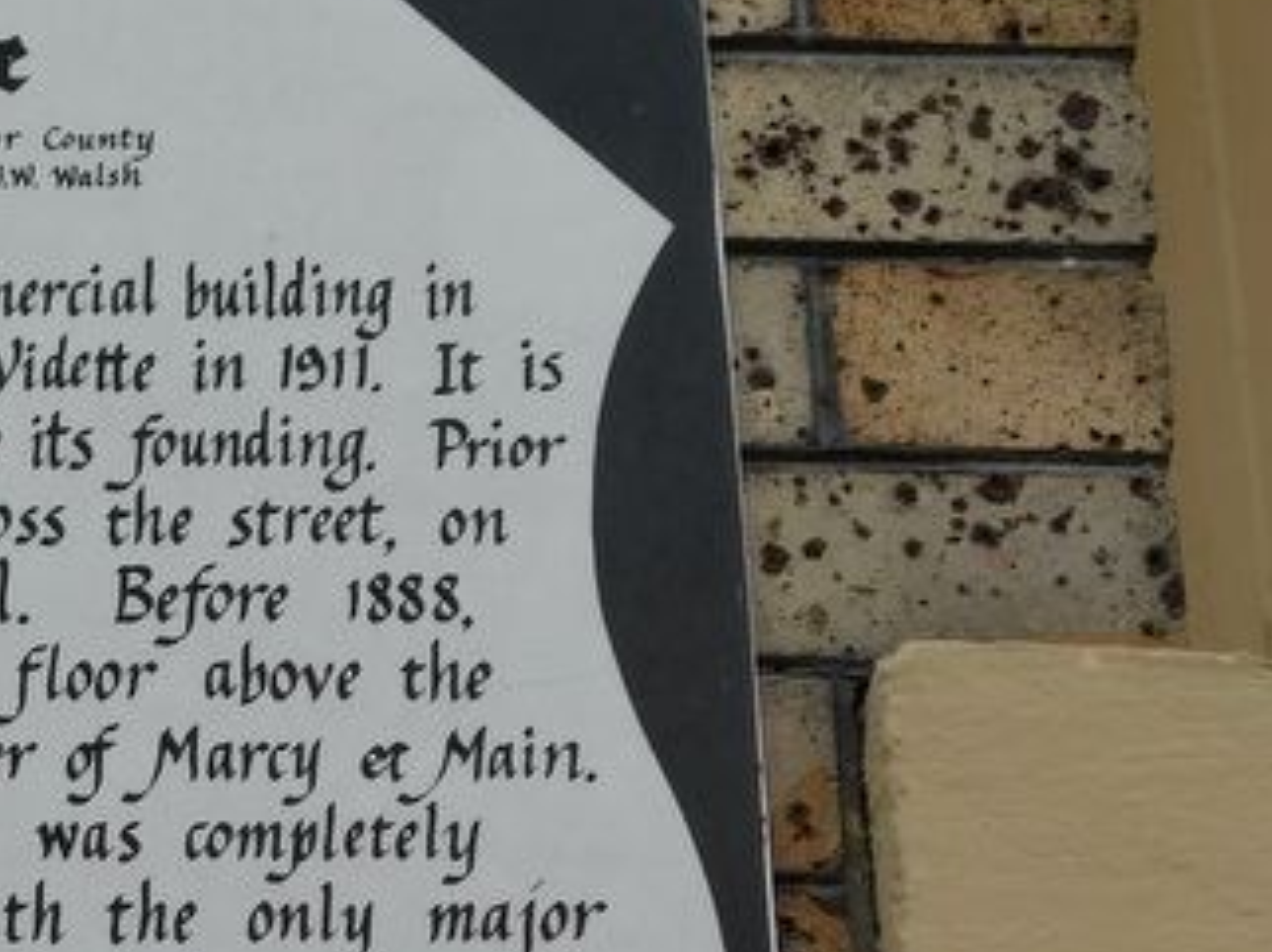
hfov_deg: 11.8
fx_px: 6022
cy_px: 743
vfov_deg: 9.0
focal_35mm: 164
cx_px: -300
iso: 125
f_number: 4.2
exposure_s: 1/500
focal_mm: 11.7
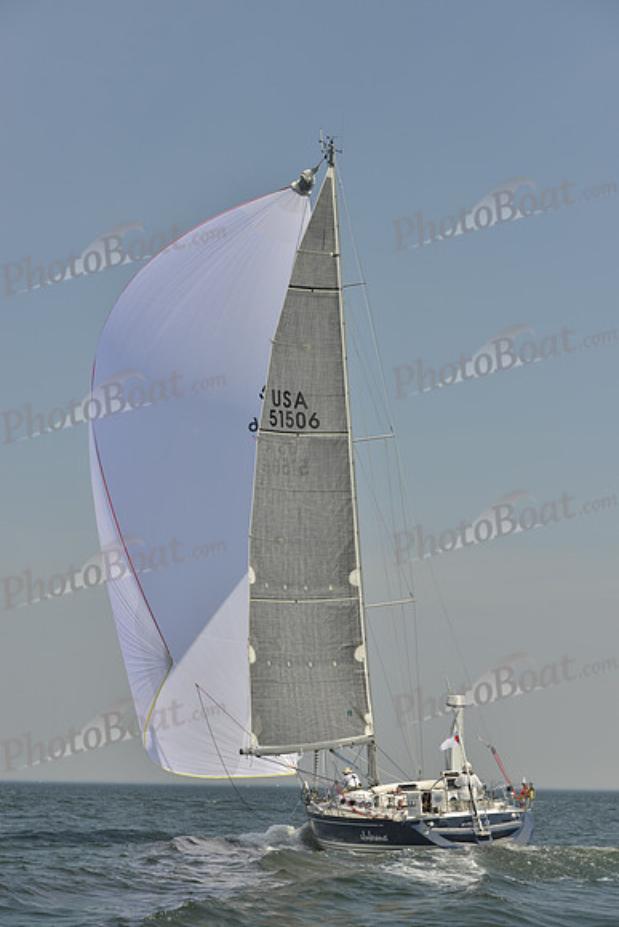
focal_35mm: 70
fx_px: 1804
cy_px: 464
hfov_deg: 19.5
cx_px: 310
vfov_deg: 28.8
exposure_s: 1/1250
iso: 200
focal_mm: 70
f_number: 8
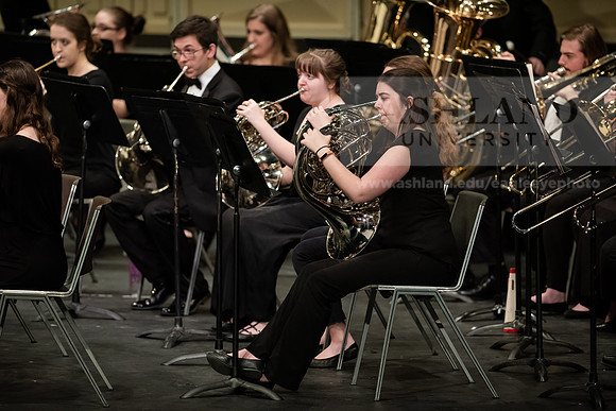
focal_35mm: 300
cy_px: 206
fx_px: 5134
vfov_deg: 4.6
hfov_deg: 6.9
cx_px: 308
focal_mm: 300
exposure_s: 1/250
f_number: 3.2
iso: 3200
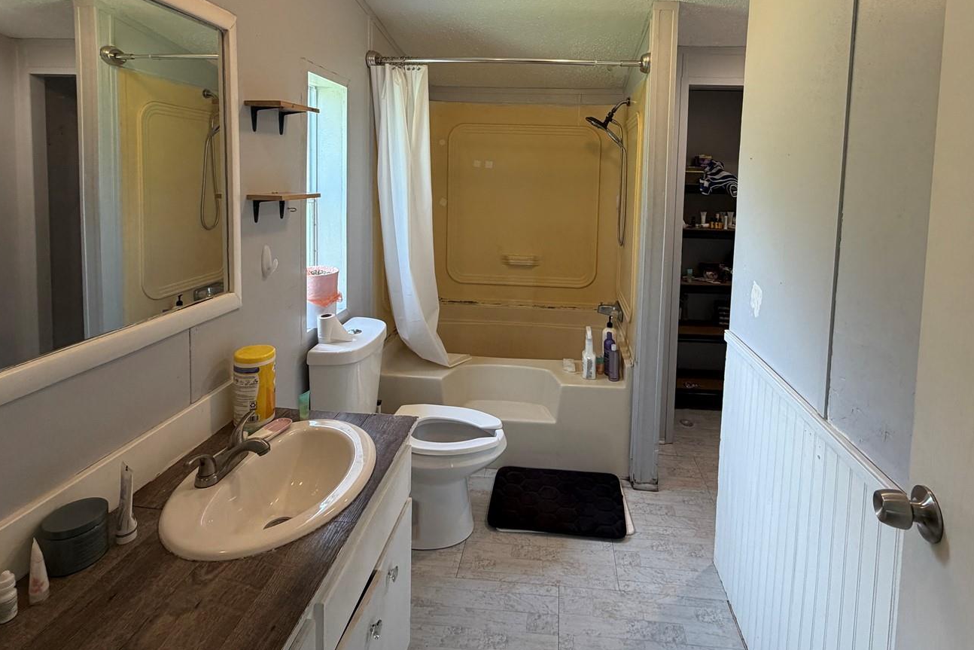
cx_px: 532
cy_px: 207
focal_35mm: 18
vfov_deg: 65.3
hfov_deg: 89.8
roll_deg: -1.2
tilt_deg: -4.1
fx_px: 487
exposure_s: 1/121
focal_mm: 2.22
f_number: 2.2
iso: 200
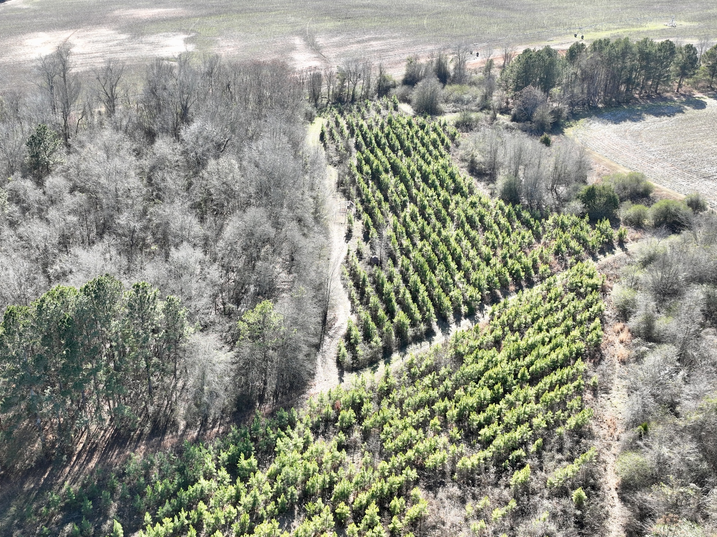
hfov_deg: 48.5
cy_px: 328
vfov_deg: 37.5
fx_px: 787
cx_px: 263
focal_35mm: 38
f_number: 2.8
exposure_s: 1/320
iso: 110
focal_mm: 12.29
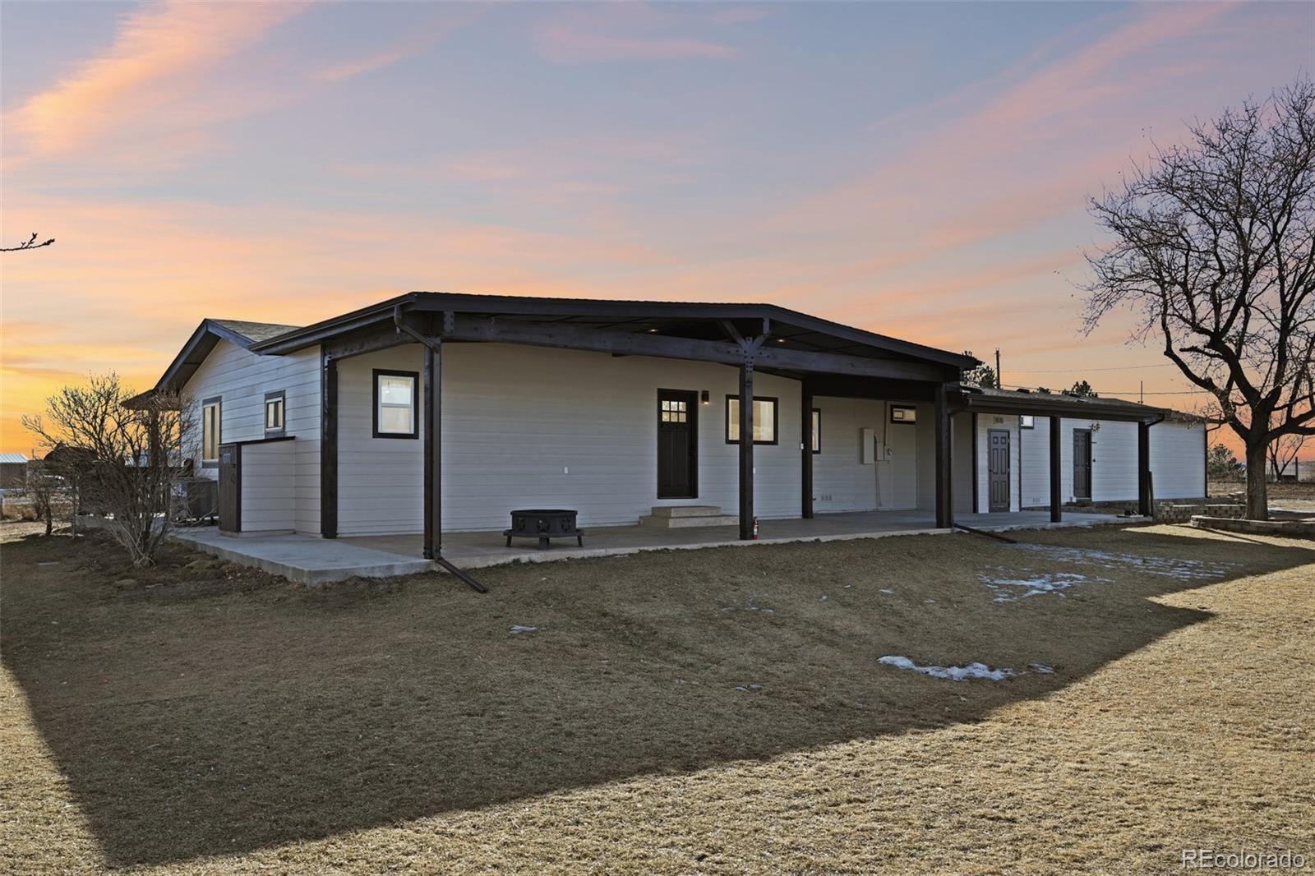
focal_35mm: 26
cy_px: 438
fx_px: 949
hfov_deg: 69.4
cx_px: 658
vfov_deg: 49.5
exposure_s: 1/30
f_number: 10
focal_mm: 26
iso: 110
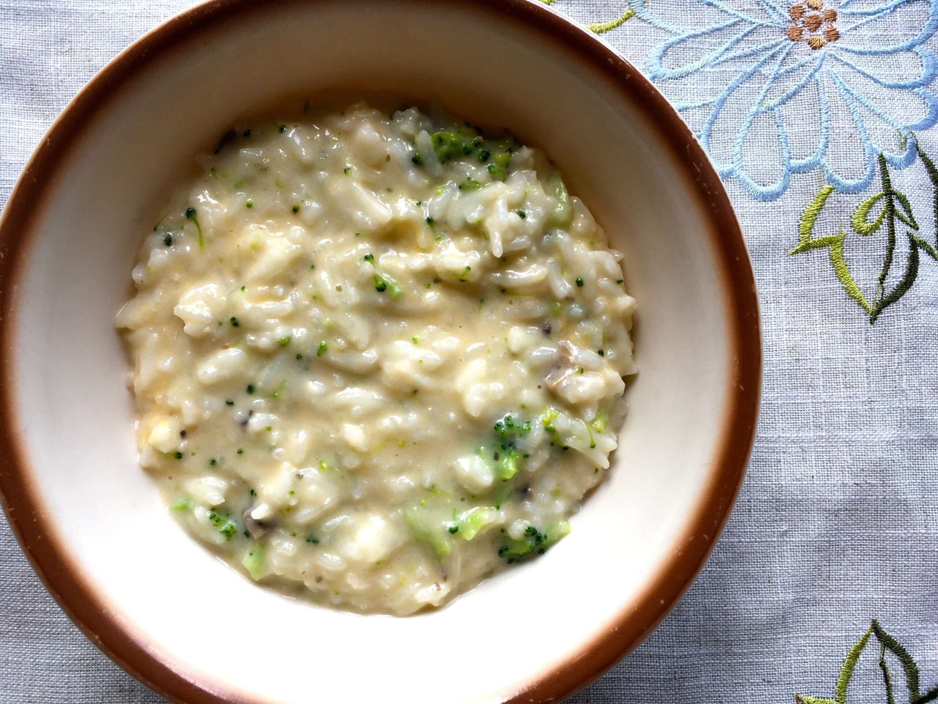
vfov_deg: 48.2
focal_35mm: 29
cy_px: 352
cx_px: 469
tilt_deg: -86.5
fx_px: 786
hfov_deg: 61.7
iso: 32
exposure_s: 1/120
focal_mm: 4.15
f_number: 2.2
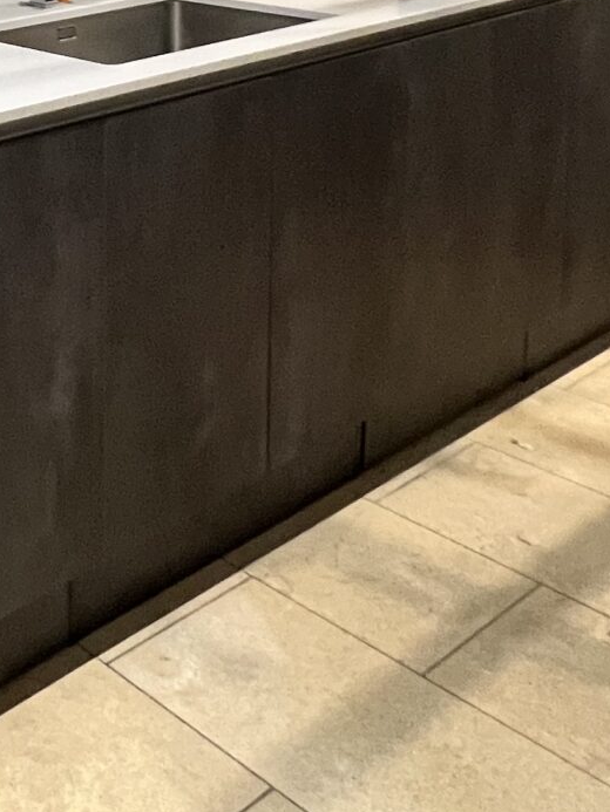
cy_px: -74
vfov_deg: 34.4
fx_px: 1127
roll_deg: +2.3
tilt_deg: -6.2
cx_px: -306
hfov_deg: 23.9
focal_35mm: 48
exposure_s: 1/50
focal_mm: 1.57
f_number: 1.8
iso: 500
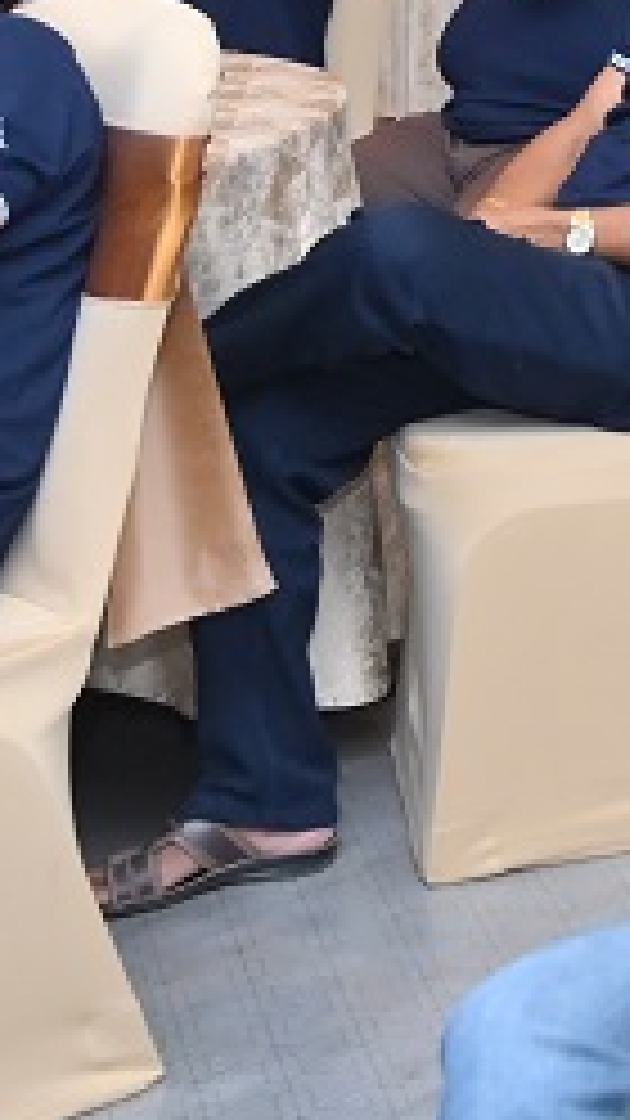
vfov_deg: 16.7
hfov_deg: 8.4
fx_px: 3595
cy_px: -360
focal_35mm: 121
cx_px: 1890
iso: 1600
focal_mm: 24
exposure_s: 1/160
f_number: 4.5
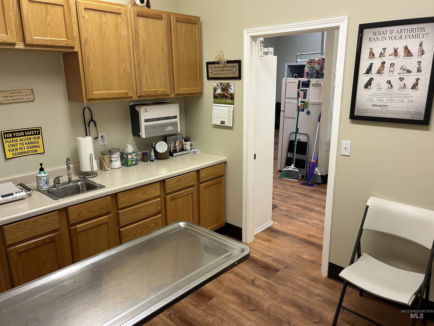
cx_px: 217
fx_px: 326
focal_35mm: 26
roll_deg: +1.2
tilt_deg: -14.9
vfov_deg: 53.1
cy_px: 163
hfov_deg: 67.3
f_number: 1.5
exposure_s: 1/120
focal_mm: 5.7
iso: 125
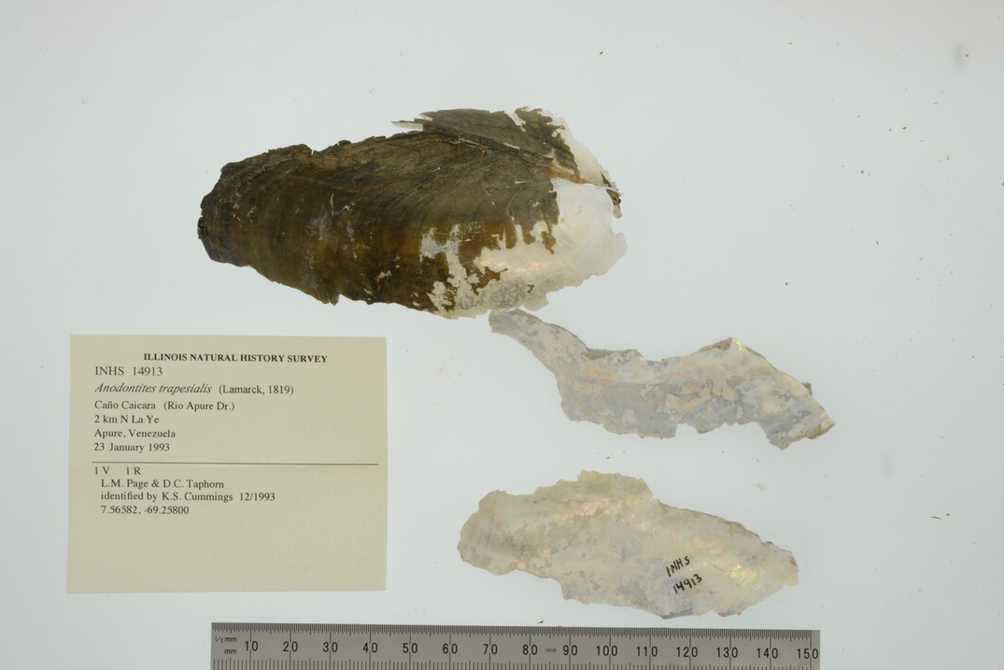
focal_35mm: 67
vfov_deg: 20.3
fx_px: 1869
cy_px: 341
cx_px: 512
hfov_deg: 30.1
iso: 100
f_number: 32
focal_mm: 60
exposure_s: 1/13
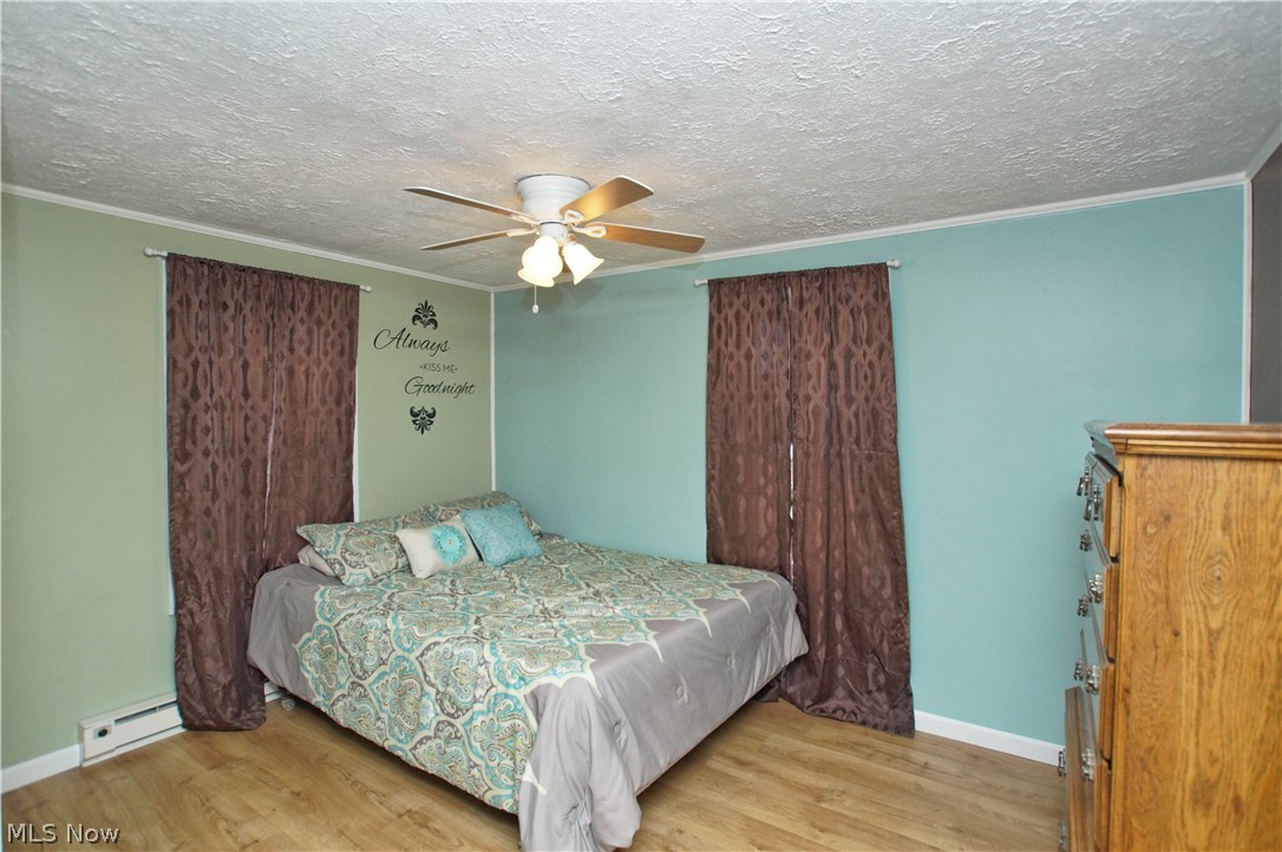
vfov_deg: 72.0
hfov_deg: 95.0
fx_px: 587
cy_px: 426
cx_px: 641
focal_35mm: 16
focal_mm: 11
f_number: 4.5
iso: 800
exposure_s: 1/160
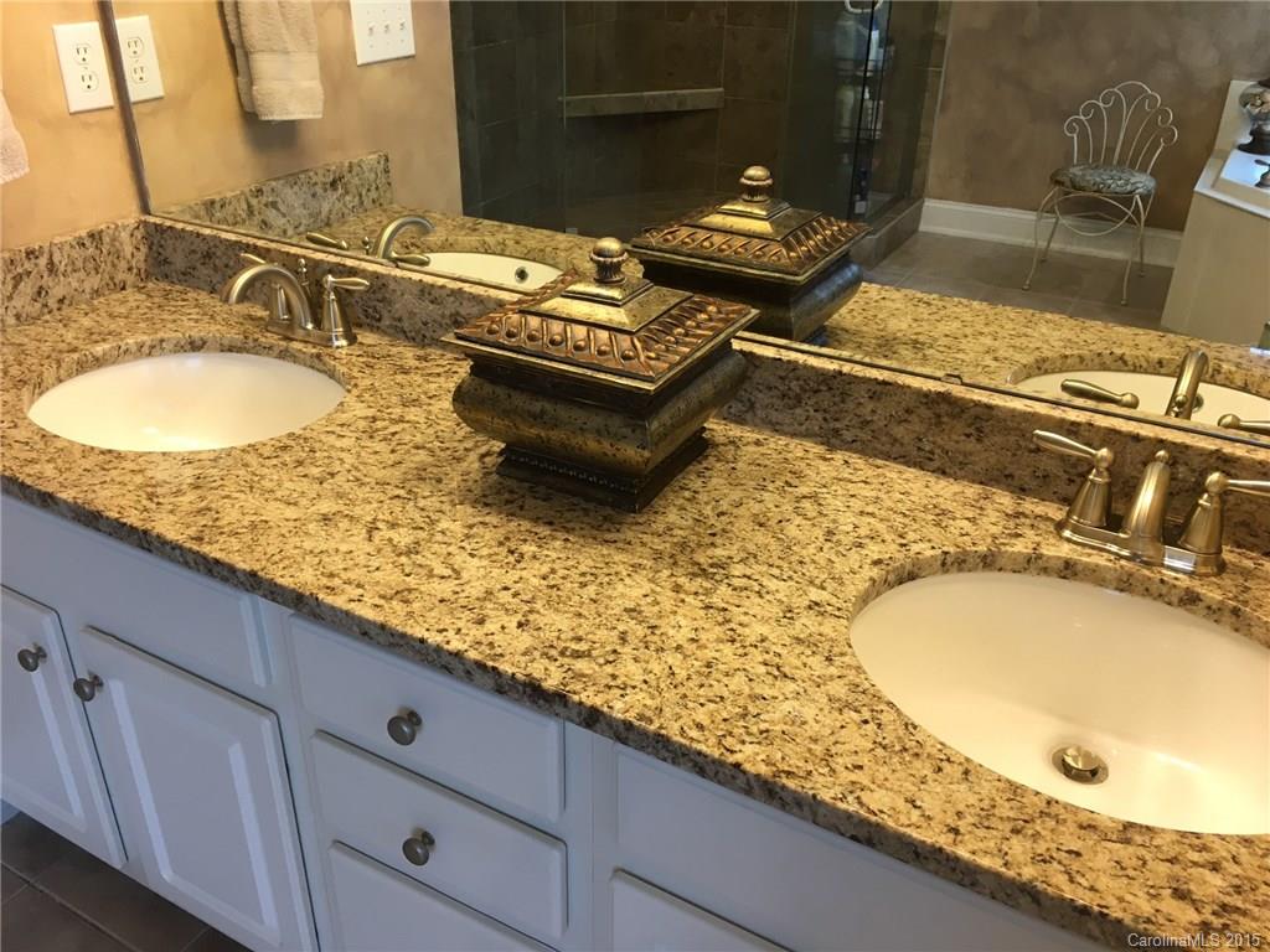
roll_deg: -1.5
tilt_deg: -28.1
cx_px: 635
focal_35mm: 29
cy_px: 476
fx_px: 1064
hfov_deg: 61.7
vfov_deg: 48.2
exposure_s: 1/30
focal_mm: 4.15
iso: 50
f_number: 2.2
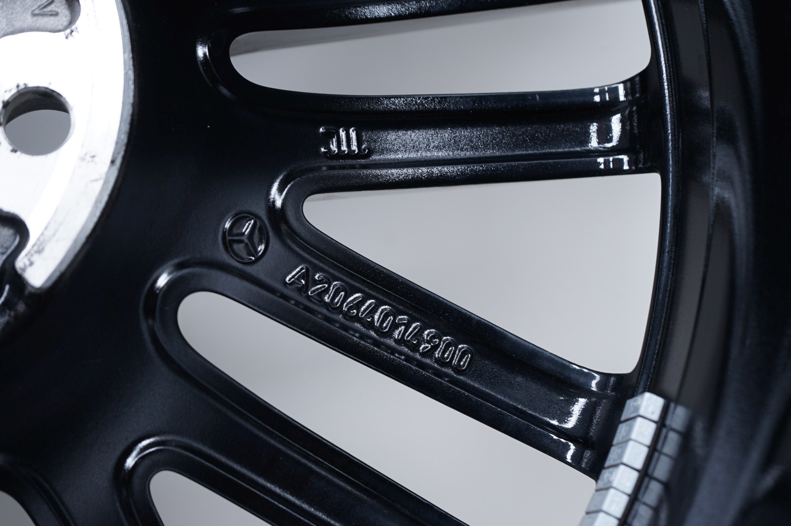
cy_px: 263
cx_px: 396
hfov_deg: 31.9
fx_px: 1383
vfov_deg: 21.5
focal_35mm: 63
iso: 250
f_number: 7.1
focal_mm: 63
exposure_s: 1/100
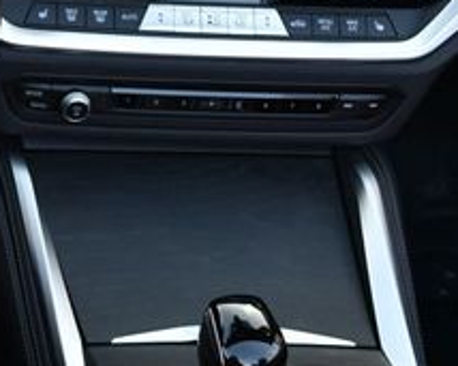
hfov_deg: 17.6
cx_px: -167
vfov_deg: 15.0
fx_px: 1368
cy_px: 2
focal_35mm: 101
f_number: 4
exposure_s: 1/250
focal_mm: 18
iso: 400
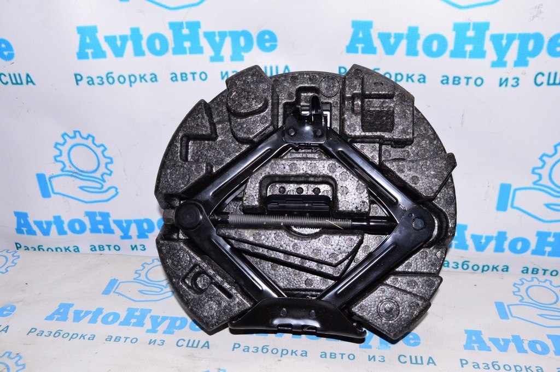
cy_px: 186
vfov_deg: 39.9
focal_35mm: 33
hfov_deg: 57.3
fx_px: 513
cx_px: 280
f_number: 8
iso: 1600
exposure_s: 1/200
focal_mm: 22
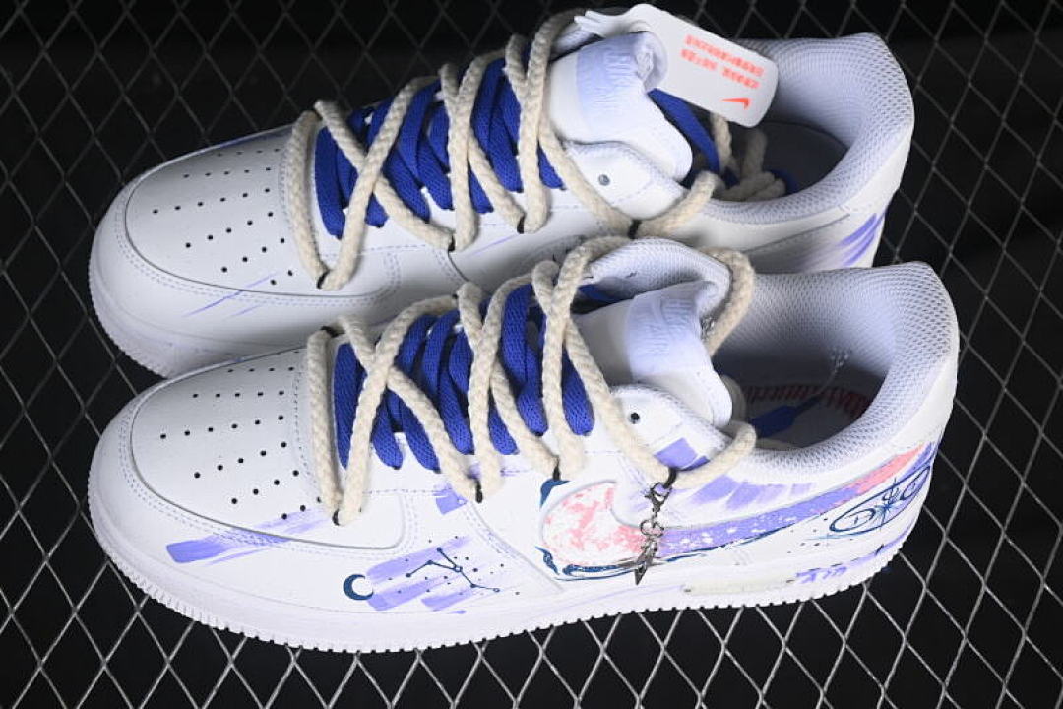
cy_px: 354
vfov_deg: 18.2
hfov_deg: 27.0
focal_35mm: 75
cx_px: 532
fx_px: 2214
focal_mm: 50
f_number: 7.1
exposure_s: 1/100
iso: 160
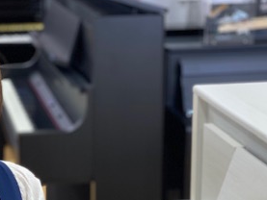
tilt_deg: -16.5
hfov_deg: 16.2
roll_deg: +0.4
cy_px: 176
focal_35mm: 120
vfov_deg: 12.3
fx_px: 926
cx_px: 37
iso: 125
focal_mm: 6
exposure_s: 1/120
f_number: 2
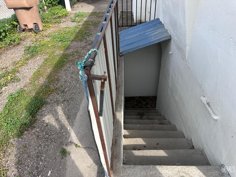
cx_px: 118
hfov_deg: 71.6
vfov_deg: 56.8
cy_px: 88
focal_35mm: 24
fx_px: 164
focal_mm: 6.86
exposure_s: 1/1613
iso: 80
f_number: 1.78
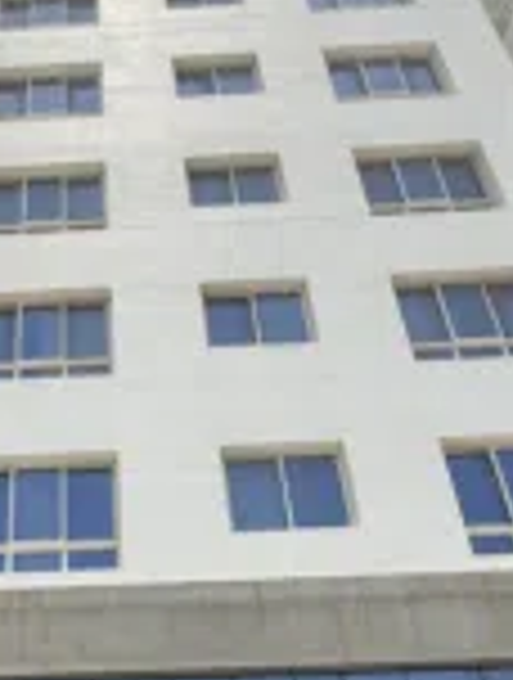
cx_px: 94
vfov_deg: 45.5
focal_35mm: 37
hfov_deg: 37.3
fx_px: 728
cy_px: 608
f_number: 2.2
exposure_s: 1/3125
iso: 50
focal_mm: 2.22
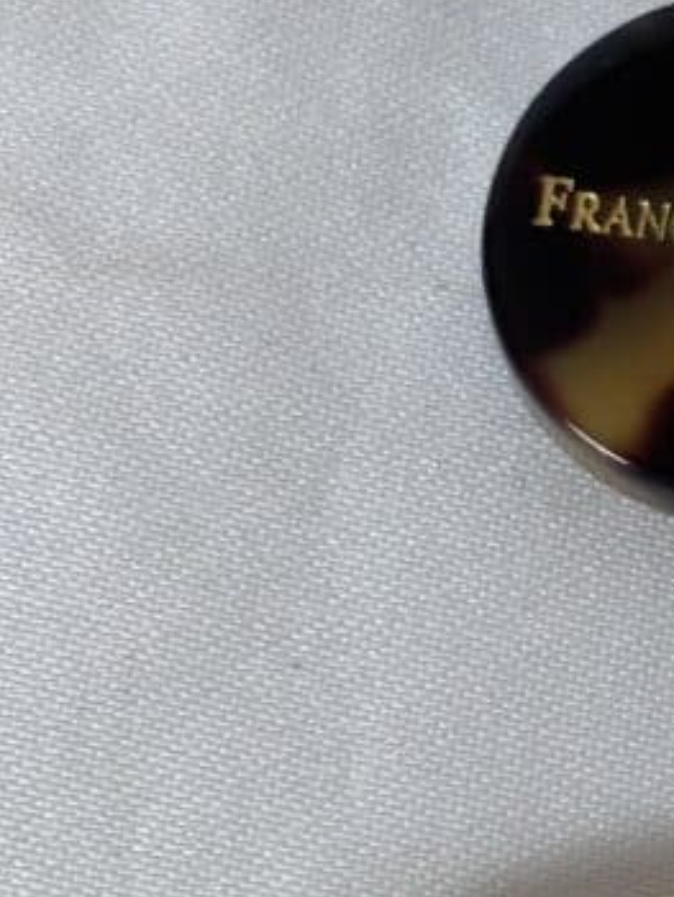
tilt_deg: -67.2
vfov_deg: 13.0
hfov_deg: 9.6
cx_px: 938
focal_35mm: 152
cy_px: 431
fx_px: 3941
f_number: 1.6
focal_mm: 5.96
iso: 25
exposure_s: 1/100
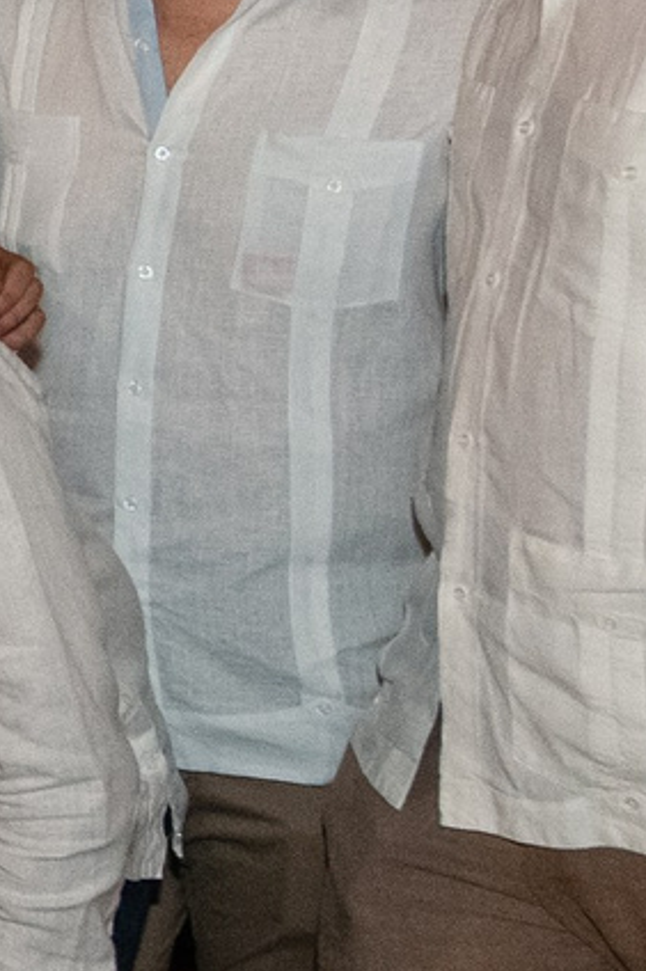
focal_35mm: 132
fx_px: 3559
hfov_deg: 8.6
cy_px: 166
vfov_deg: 15.4
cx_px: -1290
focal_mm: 20
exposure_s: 1/200
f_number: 3.5
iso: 2000
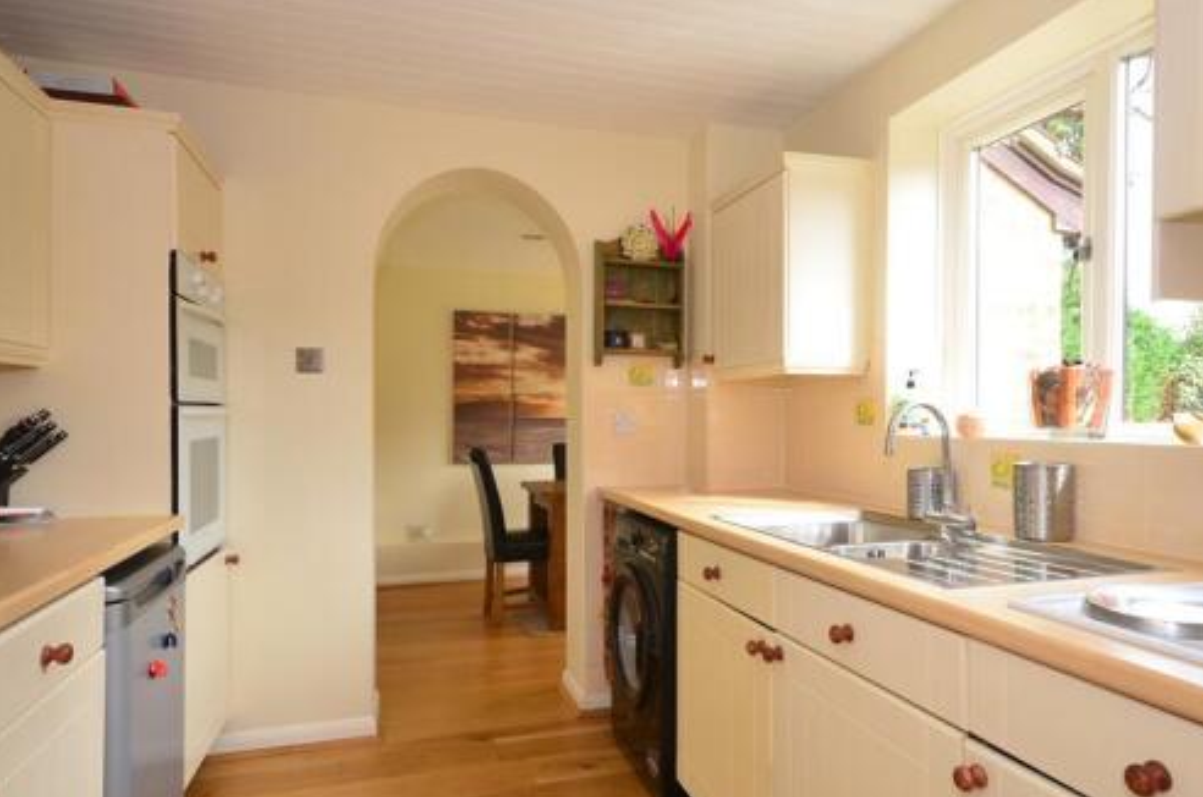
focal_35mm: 24
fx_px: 800
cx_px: 636
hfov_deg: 73.8
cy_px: 408
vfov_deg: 52.9
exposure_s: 1/100
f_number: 6.3
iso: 640
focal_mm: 12
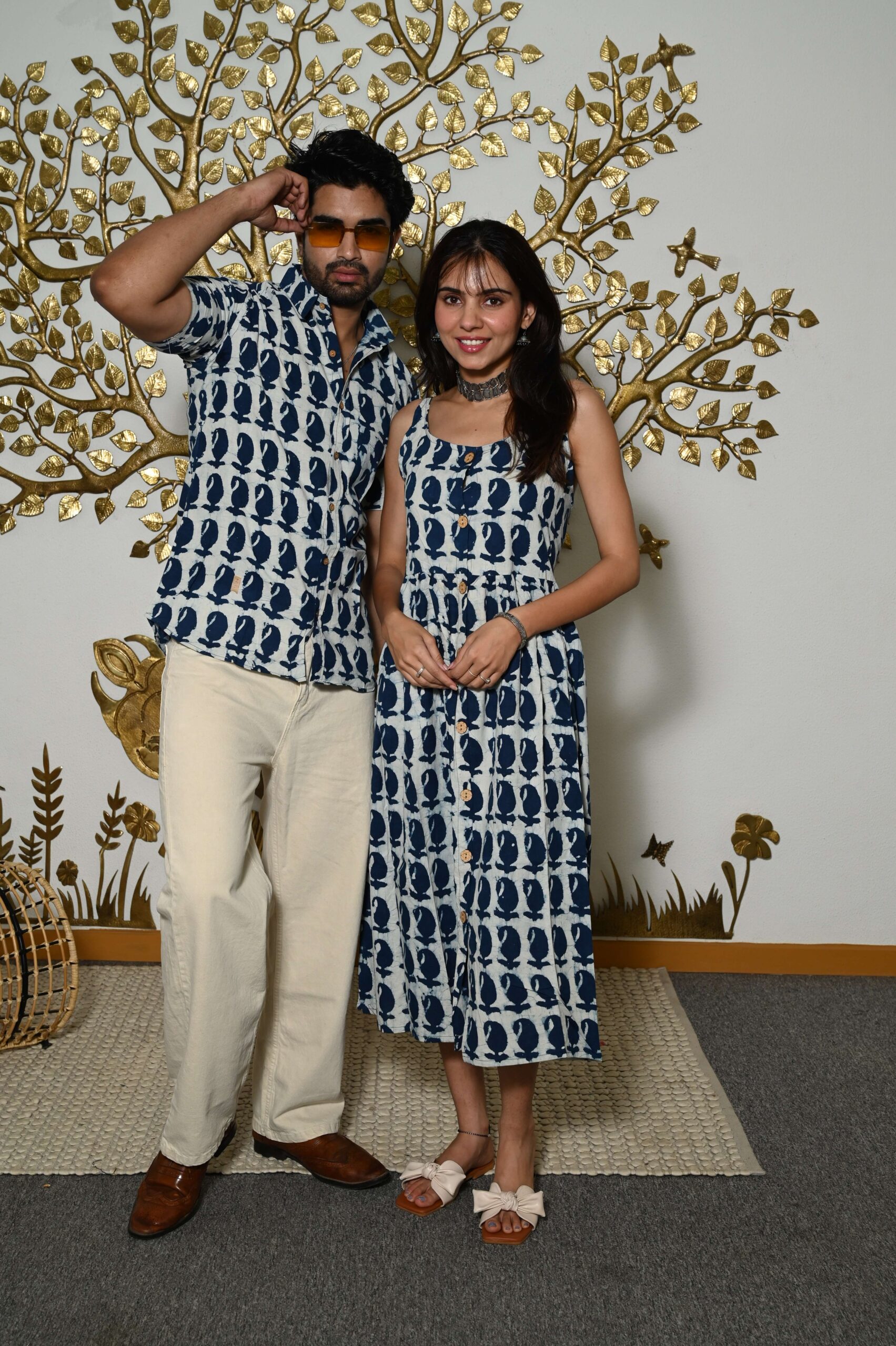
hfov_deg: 31.1
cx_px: 448
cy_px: 673
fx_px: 1608
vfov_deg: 45.5
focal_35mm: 43
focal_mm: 43
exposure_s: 1/160
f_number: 6.3
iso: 400
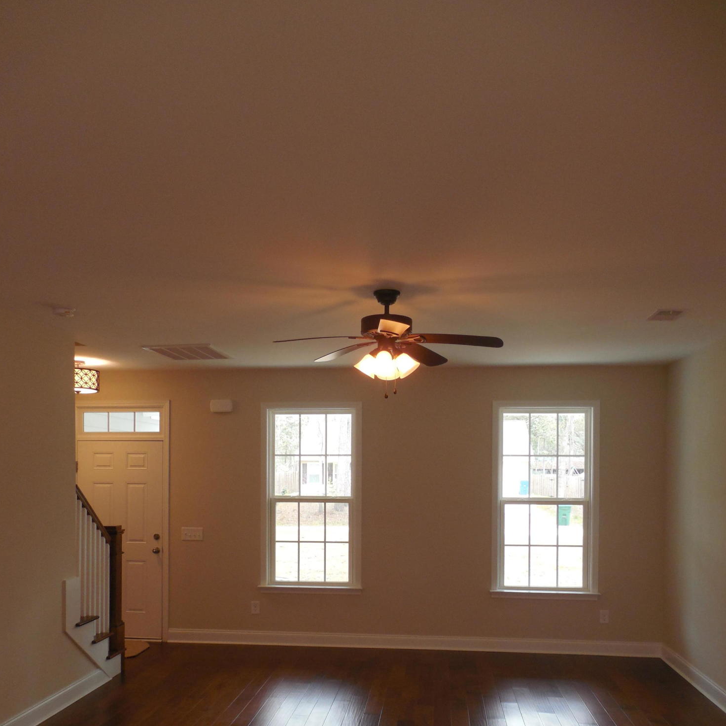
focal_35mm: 30
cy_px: 481
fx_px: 712
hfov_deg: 54.0
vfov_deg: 53.0
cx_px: 362
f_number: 3.3
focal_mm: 4.5
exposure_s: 1/30
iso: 160
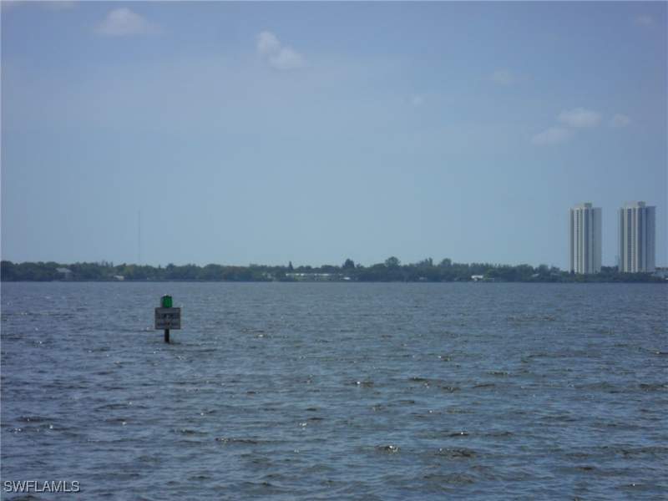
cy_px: 250
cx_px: 334
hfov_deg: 14.6
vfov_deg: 11.0
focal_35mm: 135
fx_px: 2605
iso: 80
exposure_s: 1/750
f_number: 5.9
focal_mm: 24.5
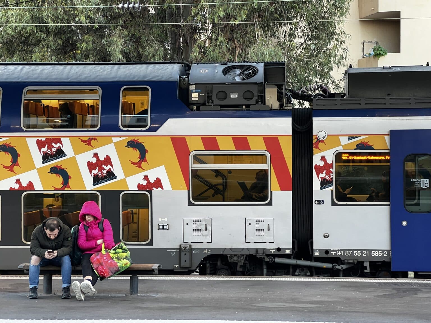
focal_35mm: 77
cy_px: 162
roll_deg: +0.1
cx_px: 216
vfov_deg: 19.1
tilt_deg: +0.5
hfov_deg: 25.3
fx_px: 959
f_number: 2.8
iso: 250
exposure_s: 1/60
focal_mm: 9
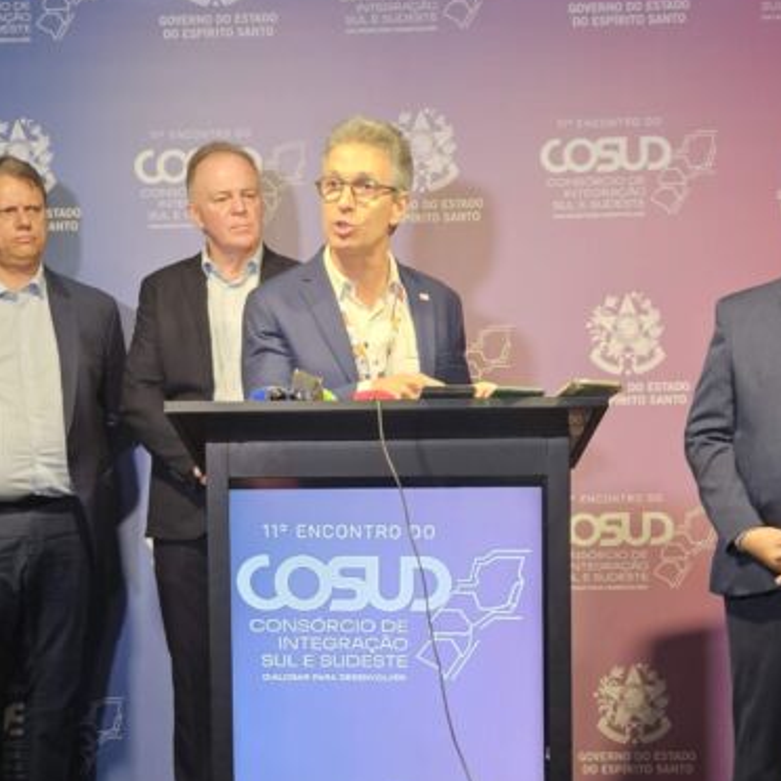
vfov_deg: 29.0
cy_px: 449
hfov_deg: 29.0
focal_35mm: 59
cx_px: 323
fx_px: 1506
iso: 320
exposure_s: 1/170
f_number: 1.8
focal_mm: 5.4
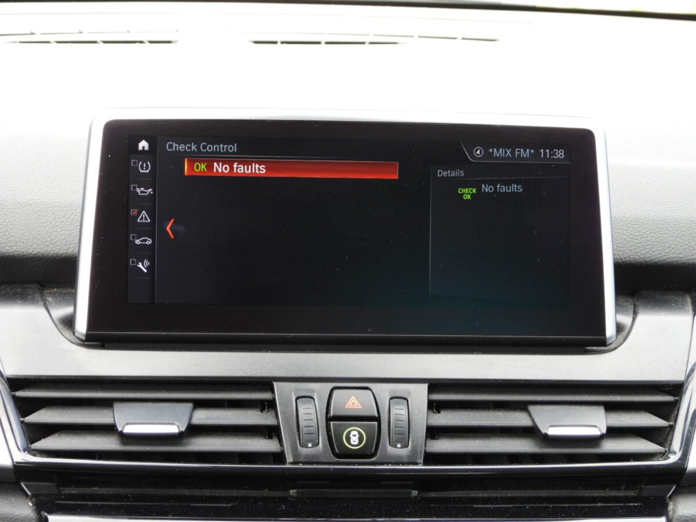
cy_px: 261
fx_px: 1830
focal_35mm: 91
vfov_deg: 16.2
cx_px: 348
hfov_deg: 21.5
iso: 140
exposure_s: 1/60
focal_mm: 16.3
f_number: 3.5
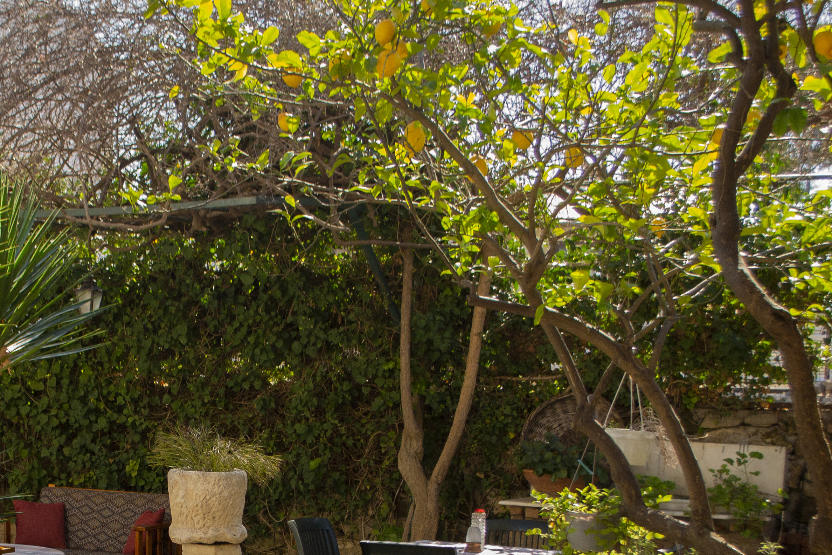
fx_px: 1479
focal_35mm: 64
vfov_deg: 20.8
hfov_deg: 30.5
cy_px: 505
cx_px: 146
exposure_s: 1/1000
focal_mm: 22
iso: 800
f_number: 4.5
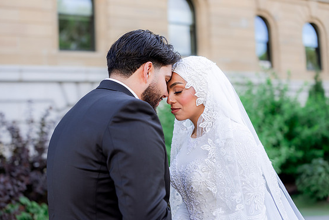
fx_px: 475
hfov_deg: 38.2
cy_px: 110
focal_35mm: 52
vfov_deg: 26.0
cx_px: 163
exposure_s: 1/1000
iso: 200
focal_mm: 50
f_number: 2.5
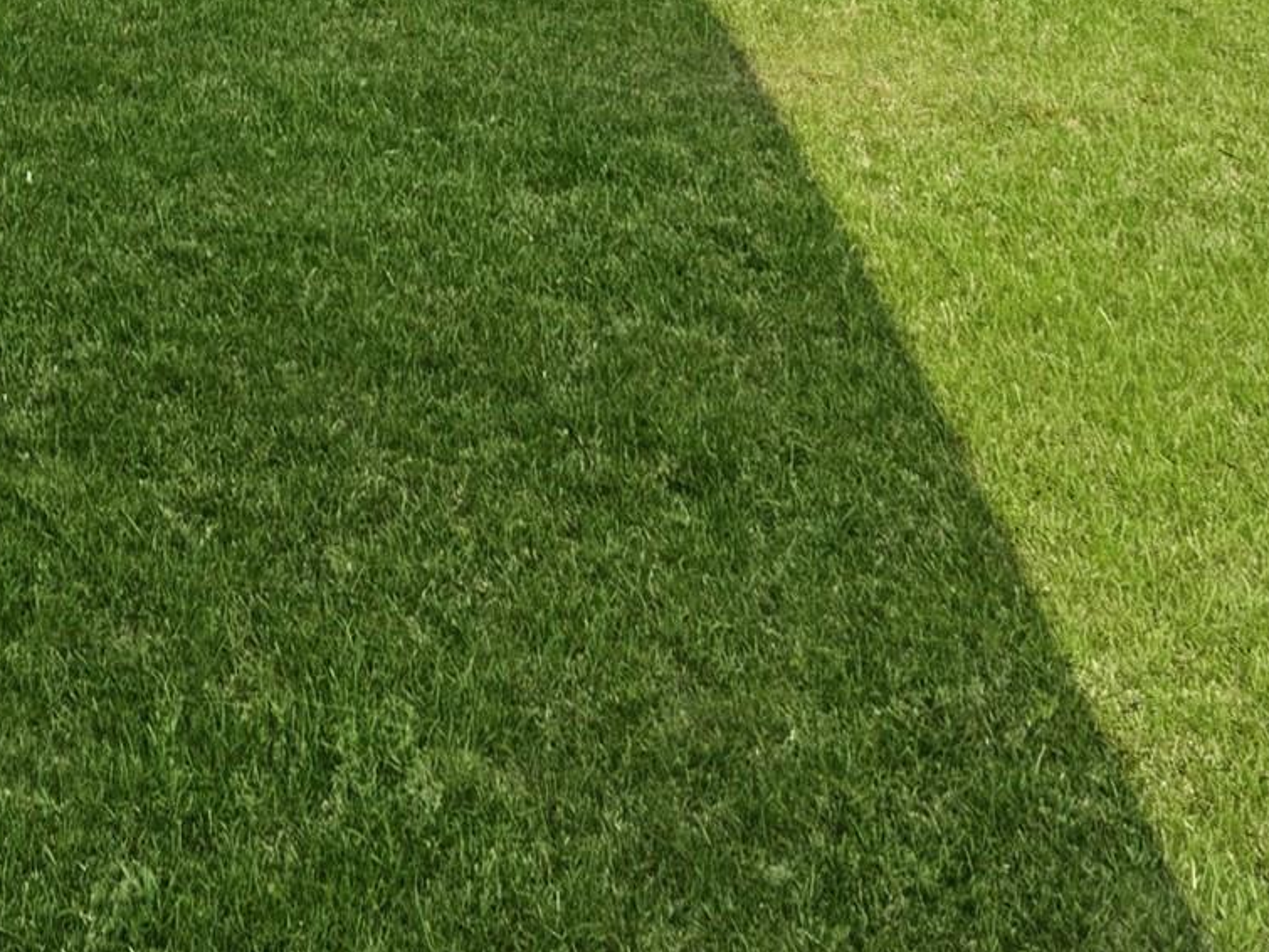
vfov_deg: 31.4
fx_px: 1393
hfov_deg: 40.8
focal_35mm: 38
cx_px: -77
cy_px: -198
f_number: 8
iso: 200
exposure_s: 1/200
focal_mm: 7
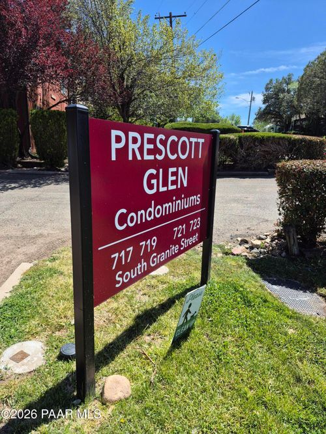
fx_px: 289
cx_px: 163
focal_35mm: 23
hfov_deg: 58.9
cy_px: 217
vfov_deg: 73.9
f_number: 1.8
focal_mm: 5.4
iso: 25
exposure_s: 1/1268
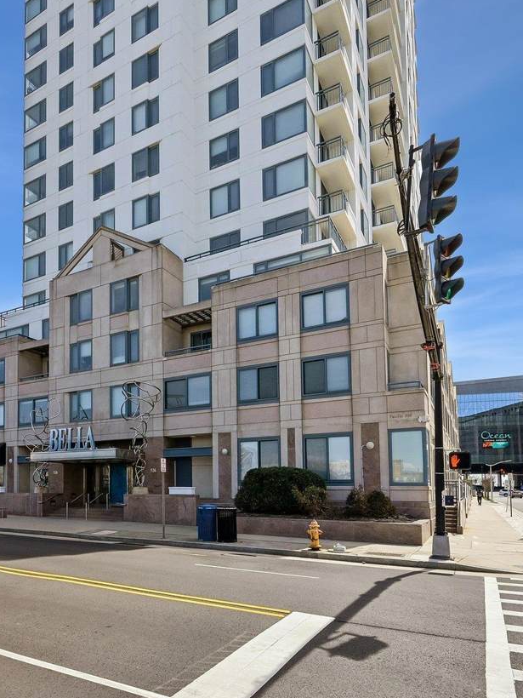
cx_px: 183
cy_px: 359
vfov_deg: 79.0
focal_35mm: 21
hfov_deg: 62.2
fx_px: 423
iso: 400
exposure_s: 1/640
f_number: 11
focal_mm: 14
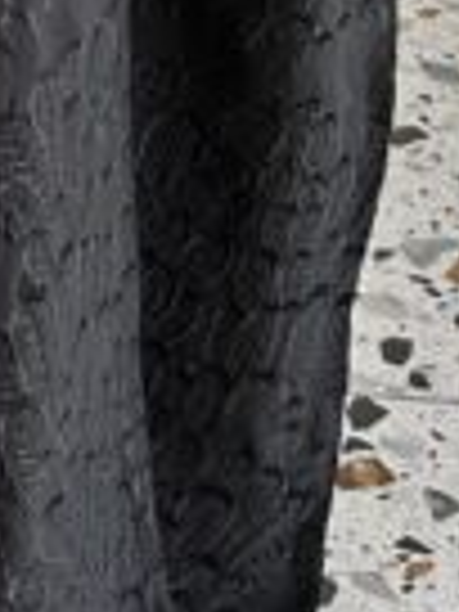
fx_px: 2493
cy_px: -450
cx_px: -297
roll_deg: +4.4
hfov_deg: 10.1
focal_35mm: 141
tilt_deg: -16.9
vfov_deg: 12.8
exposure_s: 1/121
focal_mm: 6.86
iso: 125
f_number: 1.78
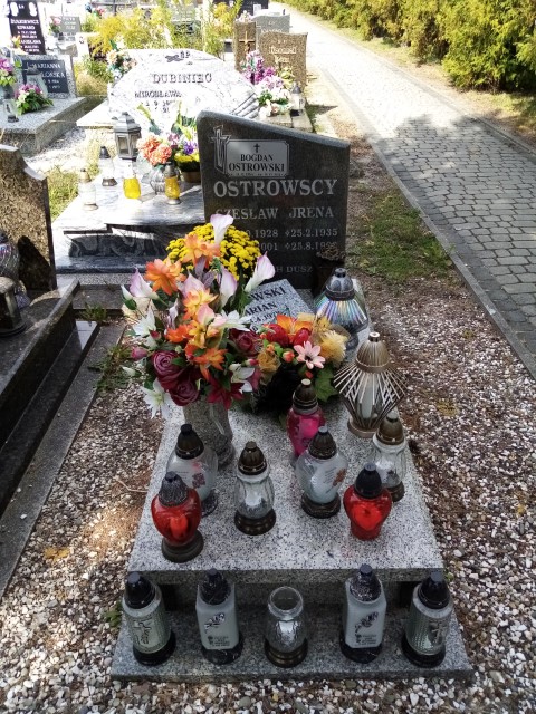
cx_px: 268
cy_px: 357
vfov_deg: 67.3
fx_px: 537
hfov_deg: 53.1
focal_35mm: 26
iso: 105
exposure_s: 1/551
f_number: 1.8
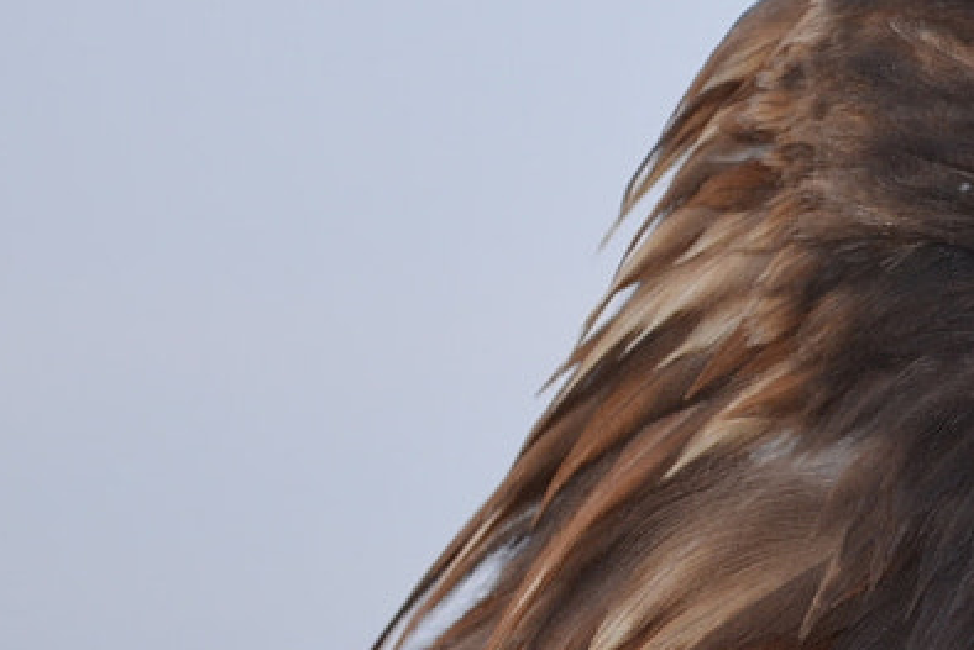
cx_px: 1510
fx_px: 9040
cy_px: 535
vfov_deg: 4.1
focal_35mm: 334
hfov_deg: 6.1
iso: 250
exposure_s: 1/125
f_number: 5.6
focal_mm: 55
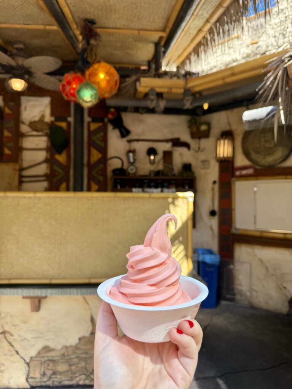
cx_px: 146
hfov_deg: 56.8
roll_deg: -0.9
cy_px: 194
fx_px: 270
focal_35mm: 24
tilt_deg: +0.5
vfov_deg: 71.6
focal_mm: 6.76
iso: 100
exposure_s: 1/440
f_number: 1.78
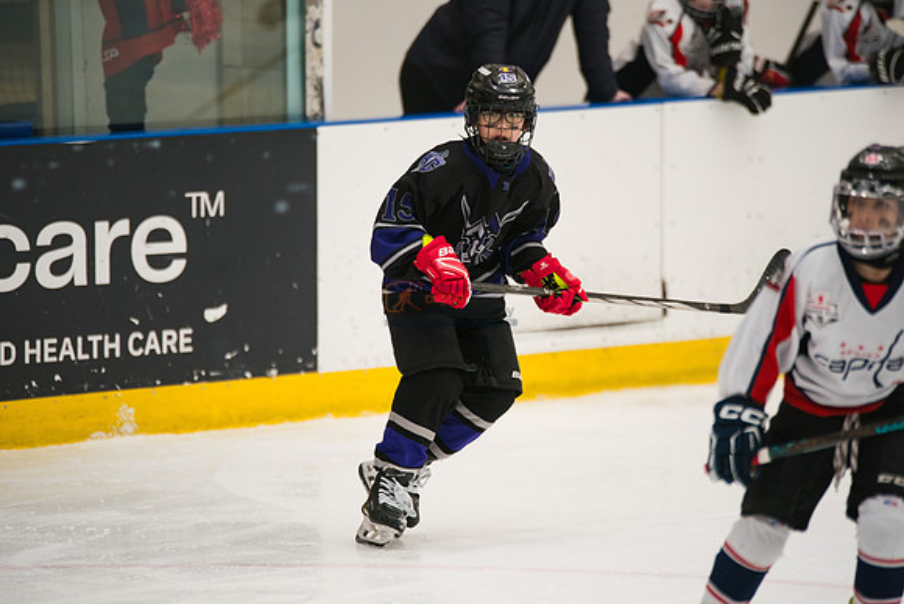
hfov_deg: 6.9
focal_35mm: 300
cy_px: 302
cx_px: 452
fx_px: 7535
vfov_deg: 4.6
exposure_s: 1/1250
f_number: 3.2
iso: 2000
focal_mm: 300
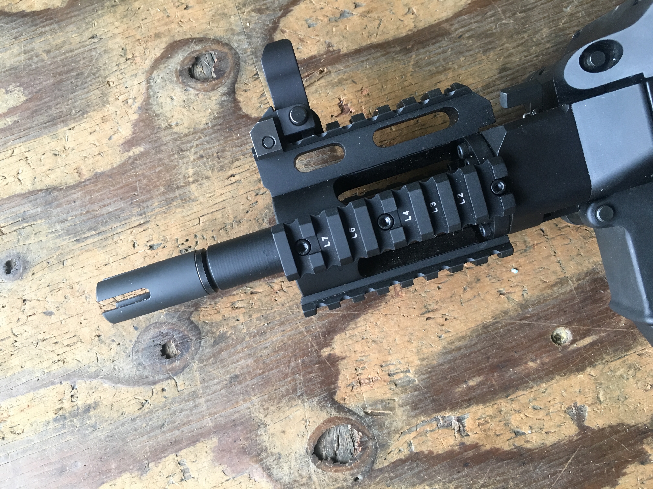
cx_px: 326
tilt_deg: -81.1
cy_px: 244
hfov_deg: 61.7
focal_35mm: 29
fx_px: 547
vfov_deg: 48.2
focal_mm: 4.15
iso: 80
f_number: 2.2
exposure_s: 1/30
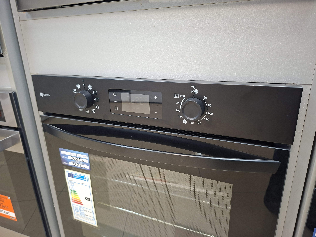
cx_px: 158
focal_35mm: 23
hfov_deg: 73.9
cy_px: 118
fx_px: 210
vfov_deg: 58.9
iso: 400
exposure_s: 1/33
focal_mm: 5.54
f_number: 1.8
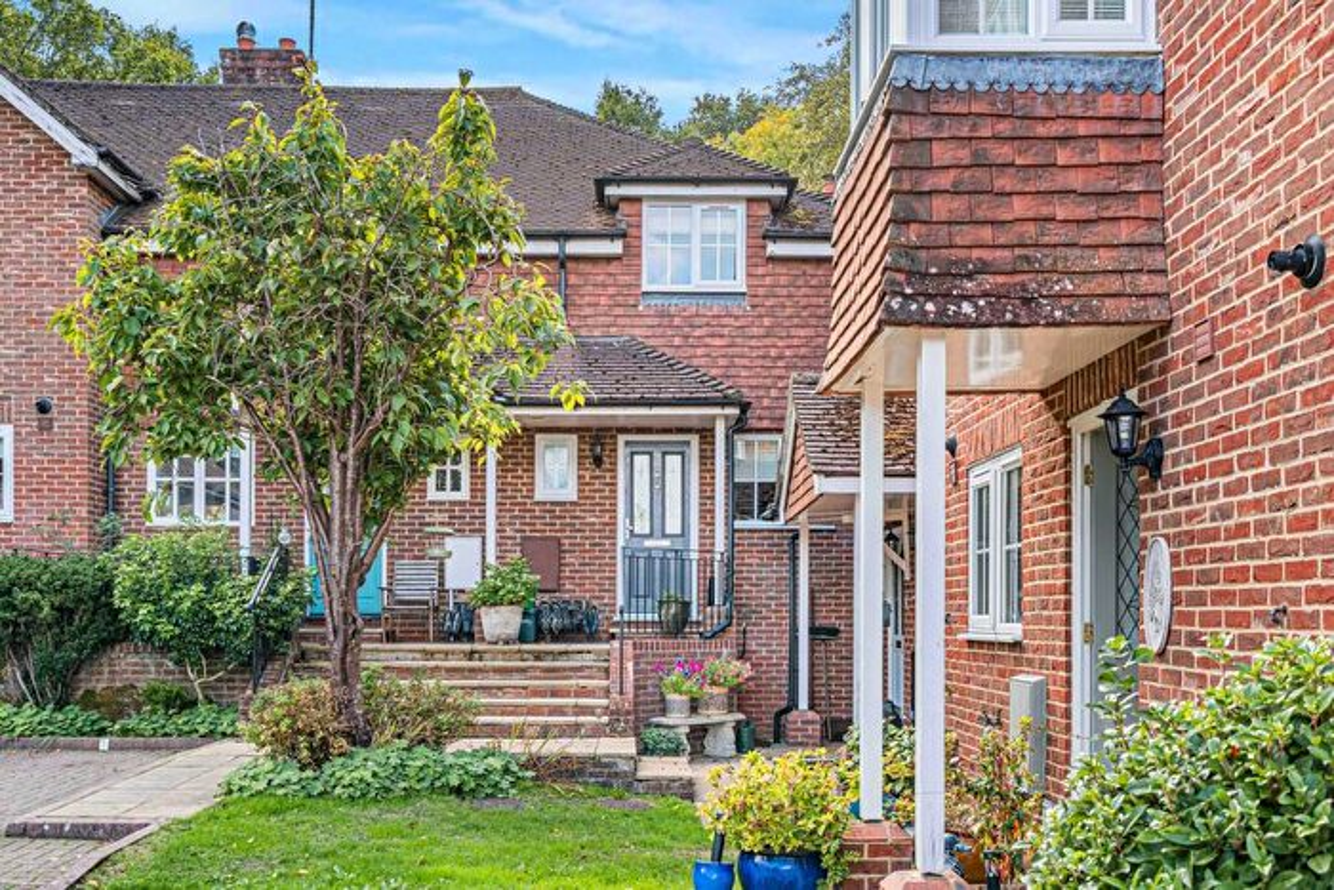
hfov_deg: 54.4
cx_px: 667
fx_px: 1297
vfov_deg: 37.9
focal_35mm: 35
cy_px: 445
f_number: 8
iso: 250
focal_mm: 35
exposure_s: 1/100
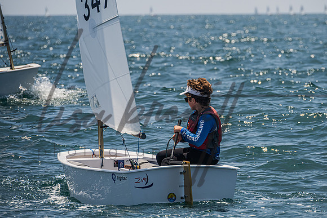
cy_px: 91
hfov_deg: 6.1
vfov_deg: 4.1
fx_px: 3082
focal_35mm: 339
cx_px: 197
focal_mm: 280
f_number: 8
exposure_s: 1/1250
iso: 250
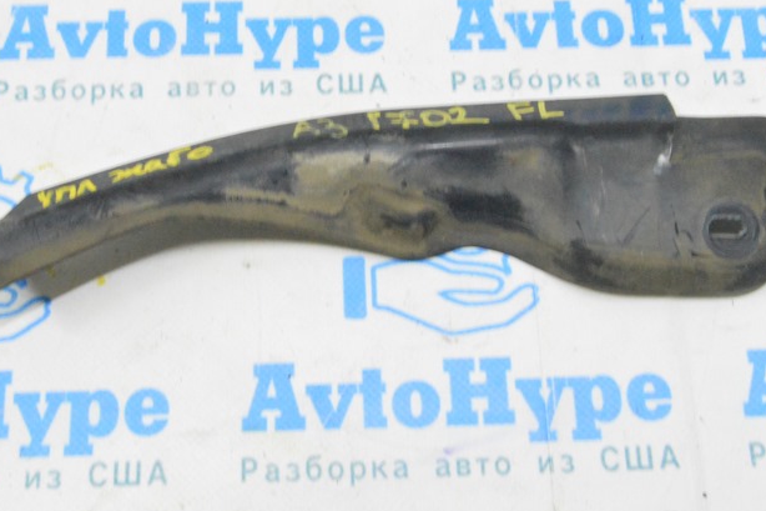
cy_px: 136
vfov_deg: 20.8
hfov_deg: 30.9
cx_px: 343
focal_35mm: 65
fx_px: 1383
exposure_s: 1/15
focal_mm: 26
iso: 6400
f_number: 20
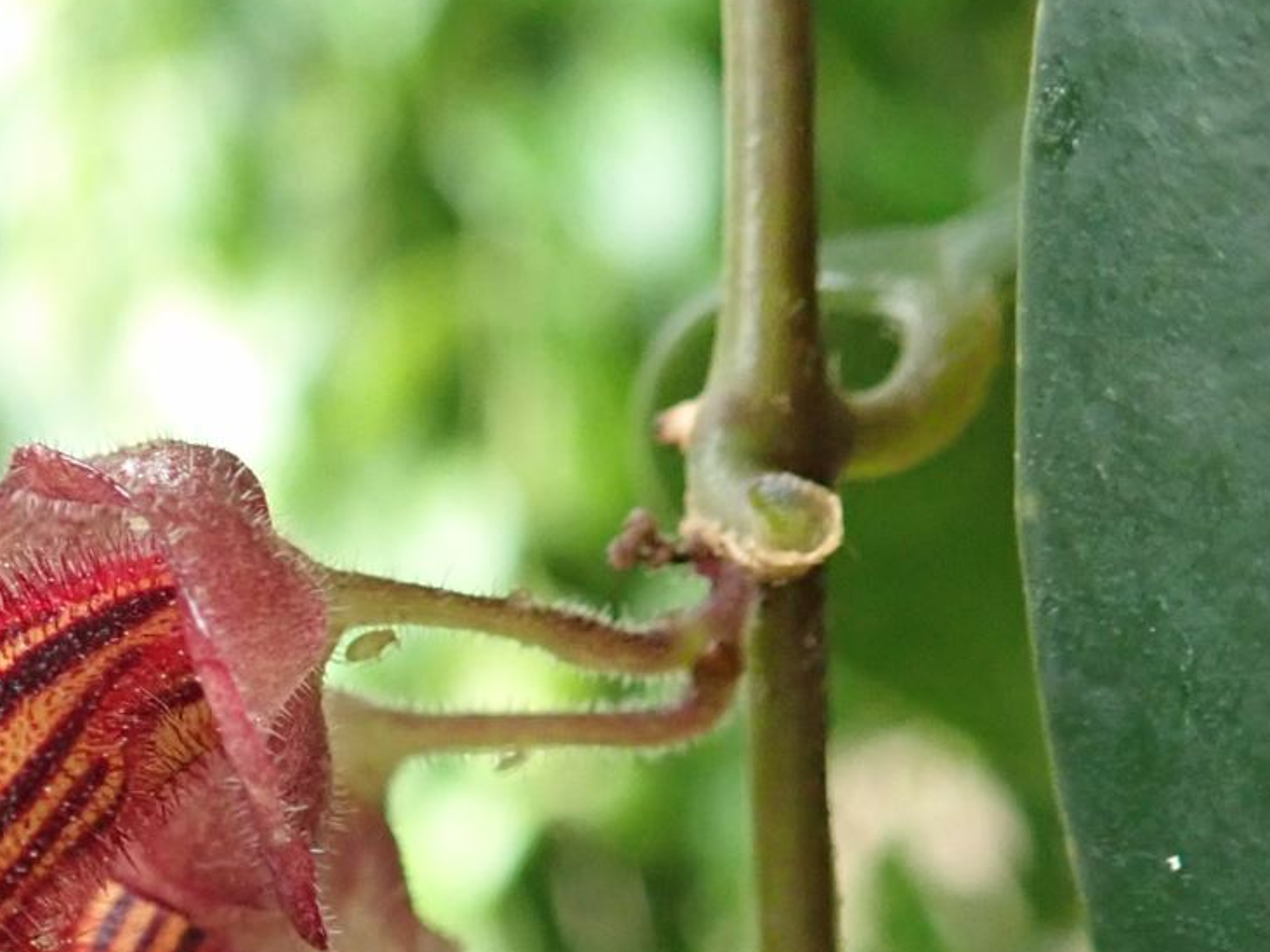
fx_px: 3008
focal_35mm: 82
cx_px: 101
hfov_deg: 23.2
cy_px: 864
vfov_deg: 17.7
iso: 640
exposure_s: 1/125
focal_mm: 5.5
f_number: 2.3
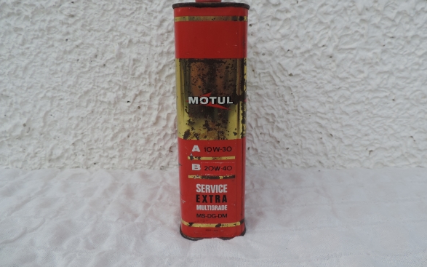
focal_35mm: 26
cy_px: 120
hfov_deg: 70.4
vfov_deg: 47.5
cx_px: 217
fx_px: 303
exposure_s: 1/640
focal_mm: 4.3
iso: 80
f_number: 3
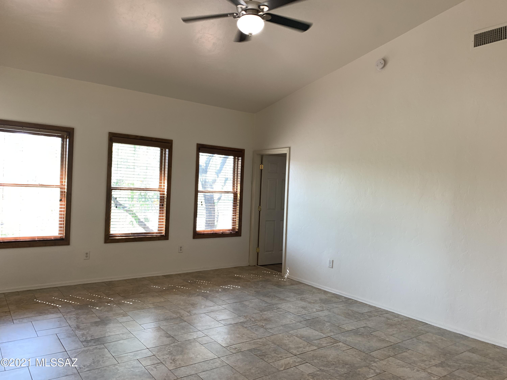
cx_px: 254
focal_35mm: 26
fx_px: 381
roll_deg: -2.6
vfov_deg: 53.1
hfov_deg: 67.3
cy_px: 190
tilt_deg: -2.8
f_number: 1.8
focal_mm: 4.25
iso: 50
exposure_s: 1/60
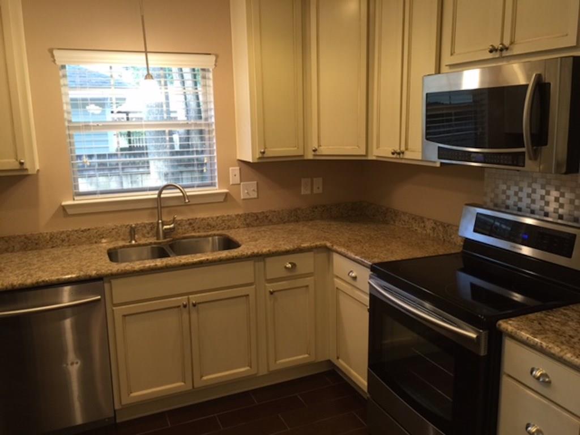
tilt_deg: -10.8
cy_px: 218
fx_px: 486
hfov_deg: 61.7
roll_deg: +0.3
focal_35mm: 29
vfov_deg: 48.2
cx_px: 290
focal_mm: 4.15
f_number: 2.2
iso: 40
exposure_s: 1/15
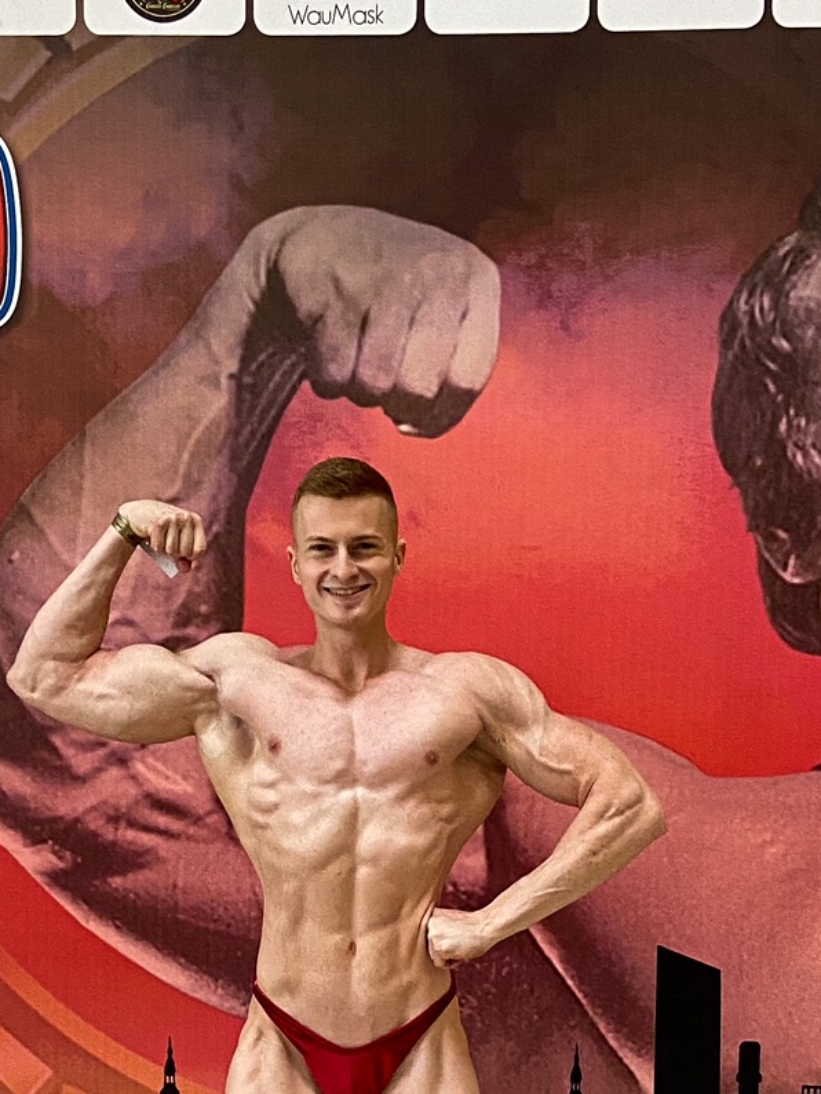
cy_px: 1006
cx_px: 354
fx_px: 2086
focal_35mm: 66
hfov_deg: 22.3
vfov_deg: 28.2
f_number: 1.8
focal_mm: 4.25
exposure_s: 1/50
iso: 250
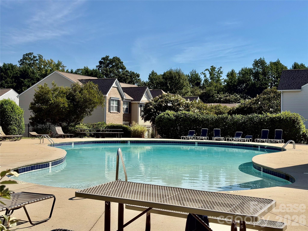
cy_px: 116
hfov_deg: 39.7
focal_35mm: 48
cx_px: 154
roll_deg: -0.2
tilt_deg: +0.6
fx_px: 427
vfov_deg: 30.3
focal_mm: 6.76
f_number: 1.78
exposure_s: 1/6024
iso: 64
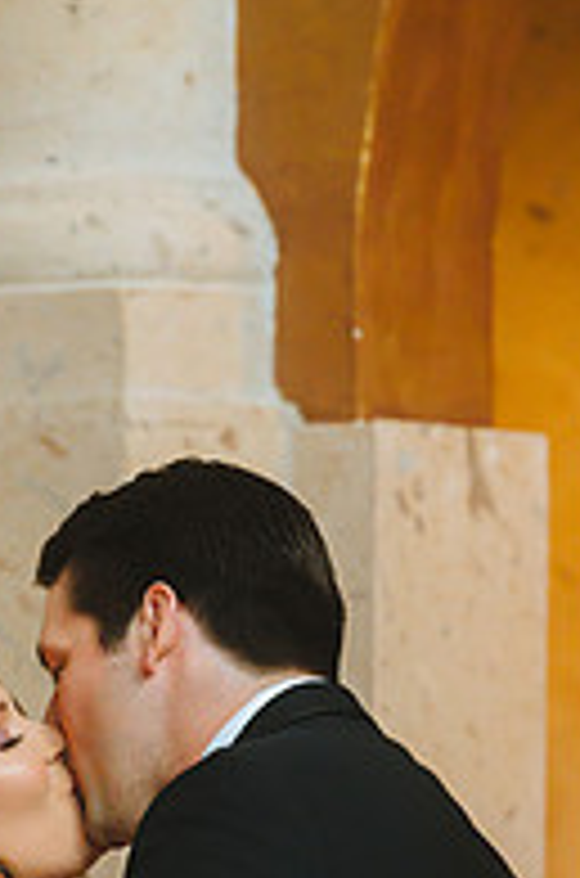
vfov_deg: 4.7
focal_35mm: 439
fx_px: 10665
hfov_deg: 3.1
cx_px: 101
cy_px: 815
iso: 4000
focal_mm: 190
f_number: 2.8
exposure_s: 1/160
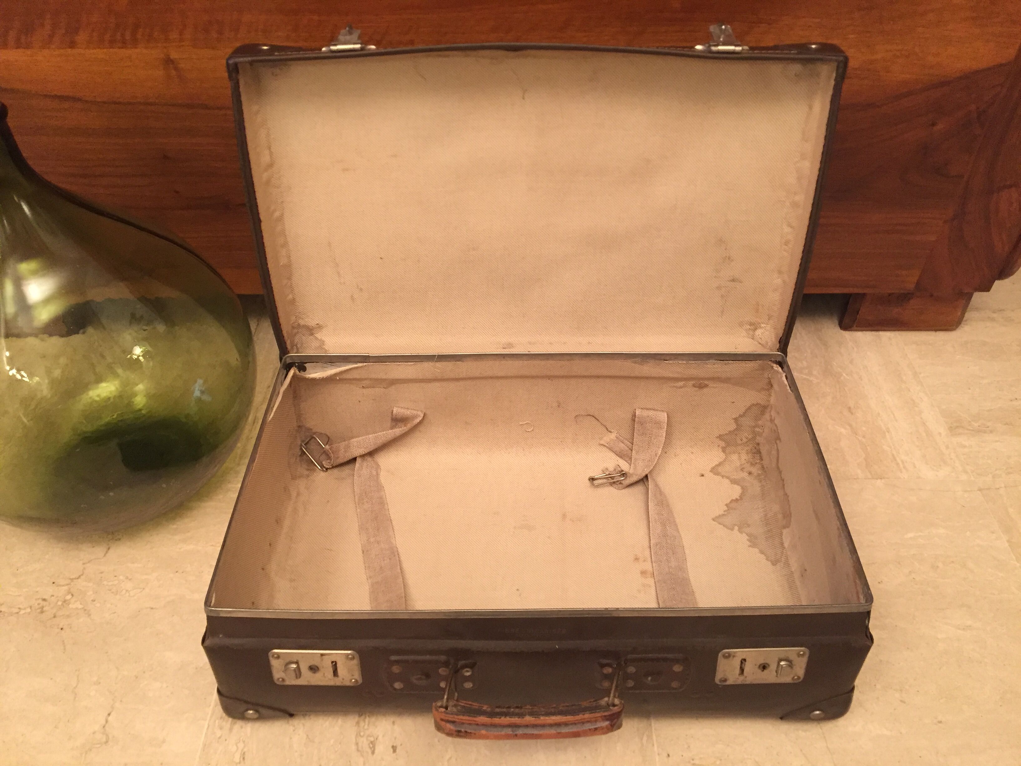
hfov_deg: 61.7
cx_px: 510
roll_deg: +0.0
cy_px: 383
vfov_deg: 48.2
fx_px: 855
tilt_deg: -40.9
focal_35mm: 29
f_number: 2.2
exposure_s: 1/33
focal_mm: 4.15
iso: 250
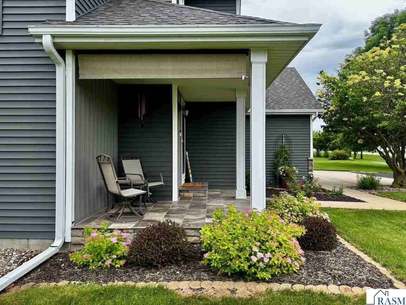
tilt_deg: +0.6
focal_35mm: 26
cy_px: 152
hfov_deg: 67.3
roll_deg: +1.5
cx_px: 203
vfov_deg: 53.1
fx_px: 305
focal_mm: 5.96
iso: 50
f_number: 1.6
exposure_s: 1/1016
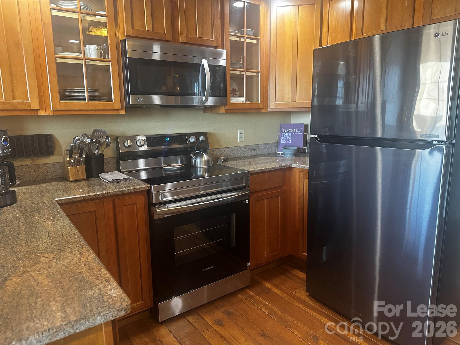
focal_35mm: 24
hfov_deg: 71.6
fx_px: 319
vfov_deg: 56.8
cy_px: 172
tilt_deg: -9.7
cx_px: 230
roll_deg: +1.1
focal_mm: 6.86
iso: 400
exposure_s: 1/60
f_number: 1.78
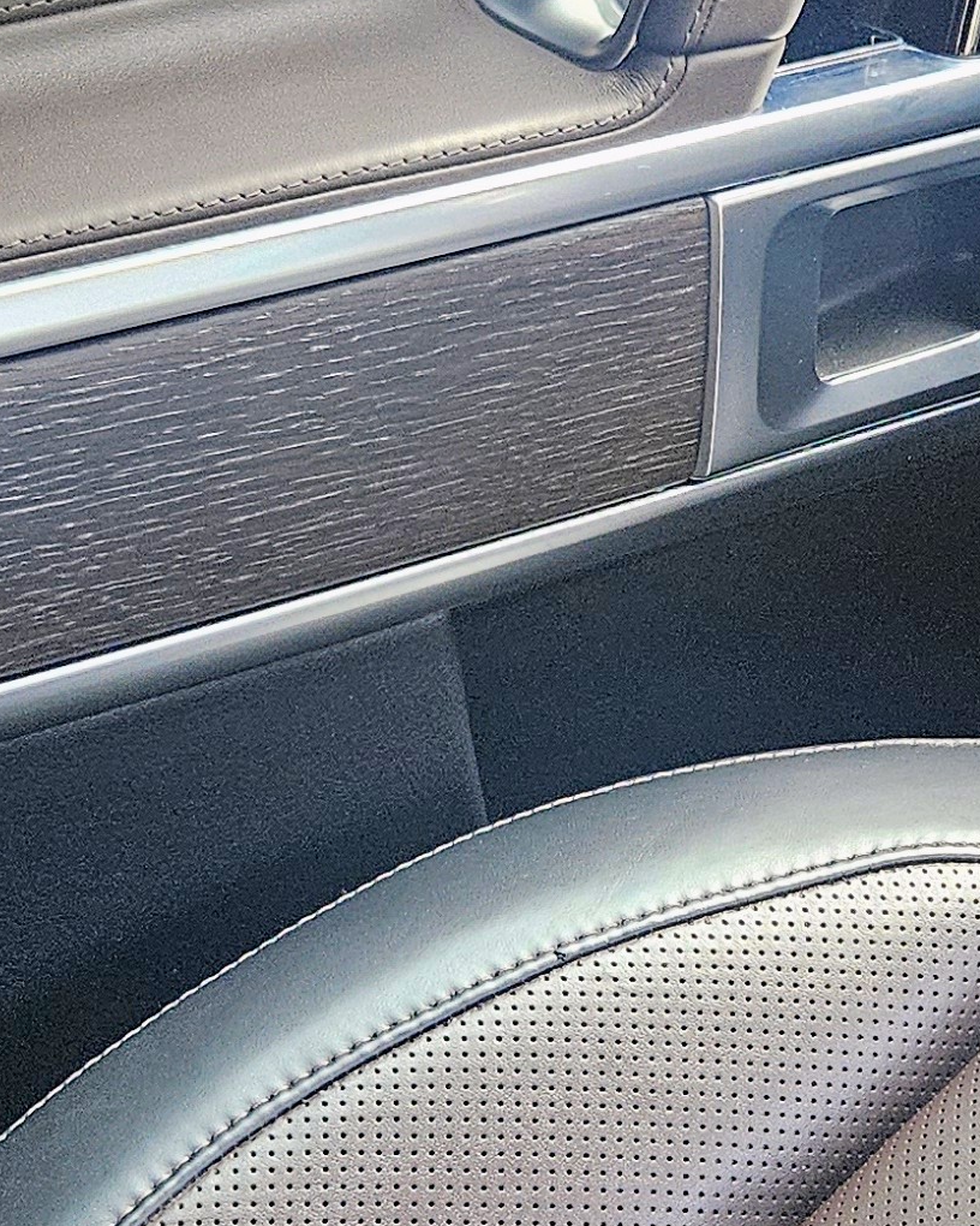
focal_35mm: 88
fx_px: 3190
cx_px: 801
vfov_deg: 21.7
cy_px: 493
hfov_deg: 17.3
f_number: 1.8
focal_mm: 5.4
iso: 640
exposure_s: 1/240
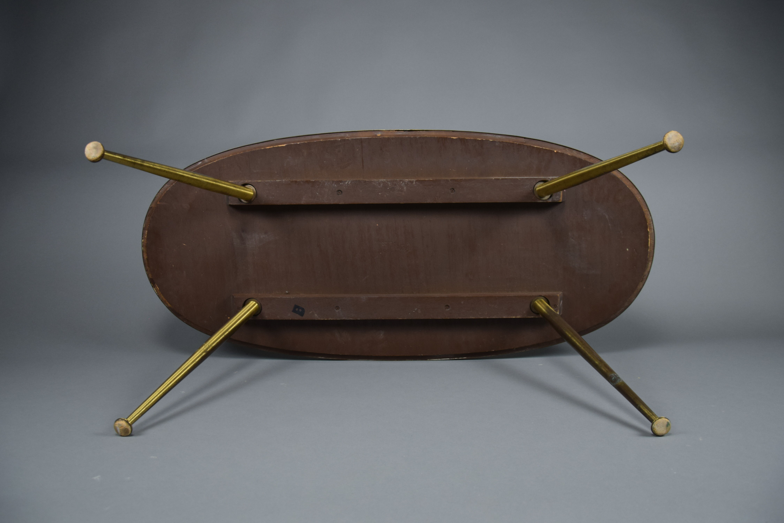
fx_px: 588
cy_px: 262
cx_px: 392
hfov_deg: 67.4
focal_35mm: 27
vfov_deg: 48.0
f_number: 4
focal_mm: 18
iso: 640
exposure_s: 1/60
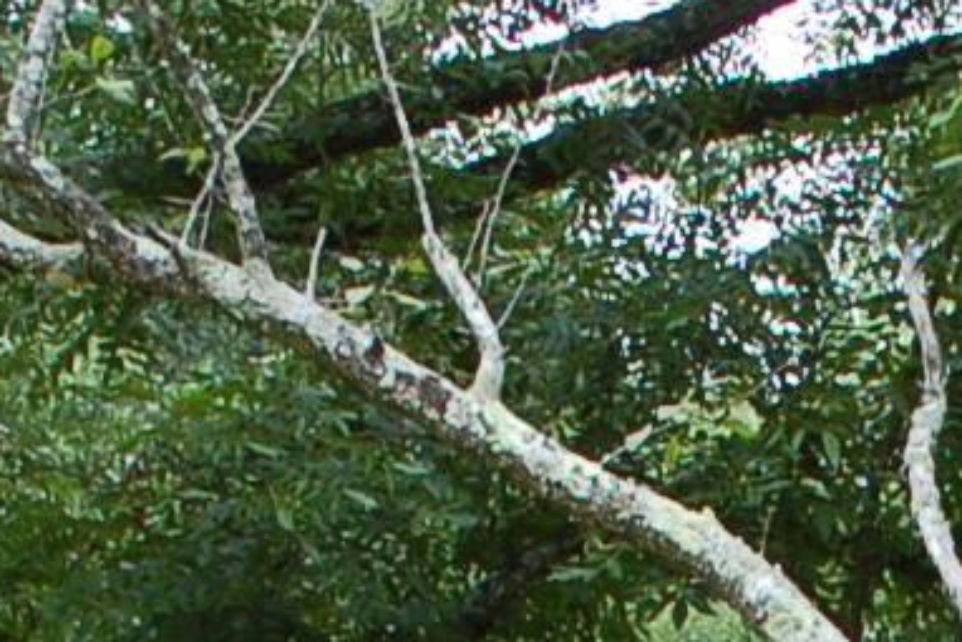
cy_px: 1498
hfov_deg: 12.6
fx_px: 4250
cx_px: 1111
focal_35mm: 159
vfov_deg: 8.0
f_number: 5.6
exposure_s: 1/125
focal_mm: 18
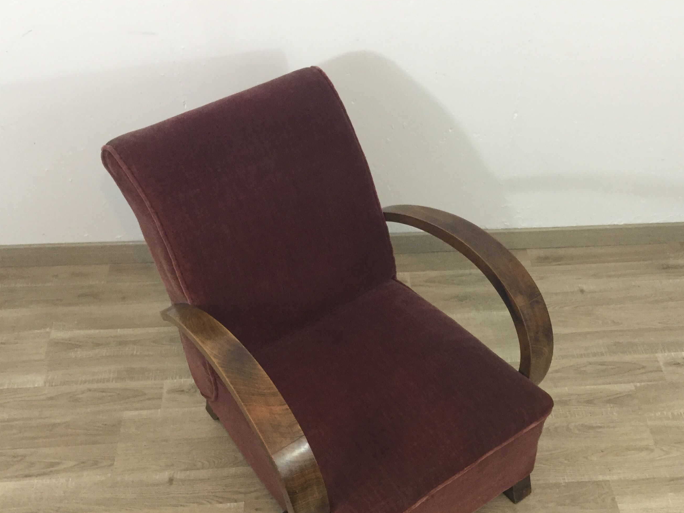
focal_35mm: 39
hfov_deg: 47.8
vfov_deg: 36.7
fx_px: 771
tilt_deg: -47.9
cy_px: 307
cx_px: 383
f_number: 2.4
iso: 100
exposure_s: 1/33
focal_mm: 3.3
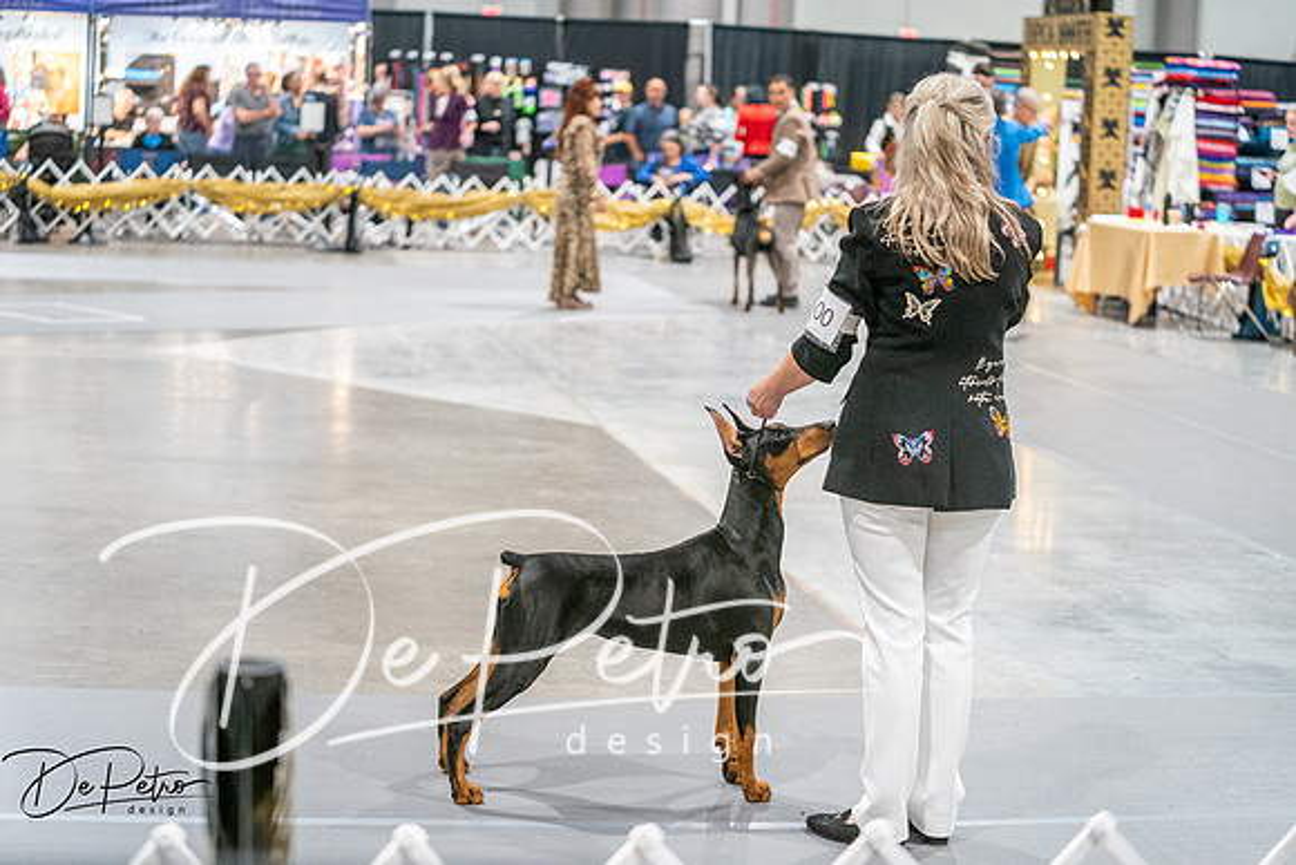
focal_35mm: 70
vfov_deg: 19.5
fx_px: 2520
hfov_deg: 28.8
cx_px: 648
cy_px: 432
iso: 6400
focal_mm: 70
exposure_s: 1/250
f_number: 2.8
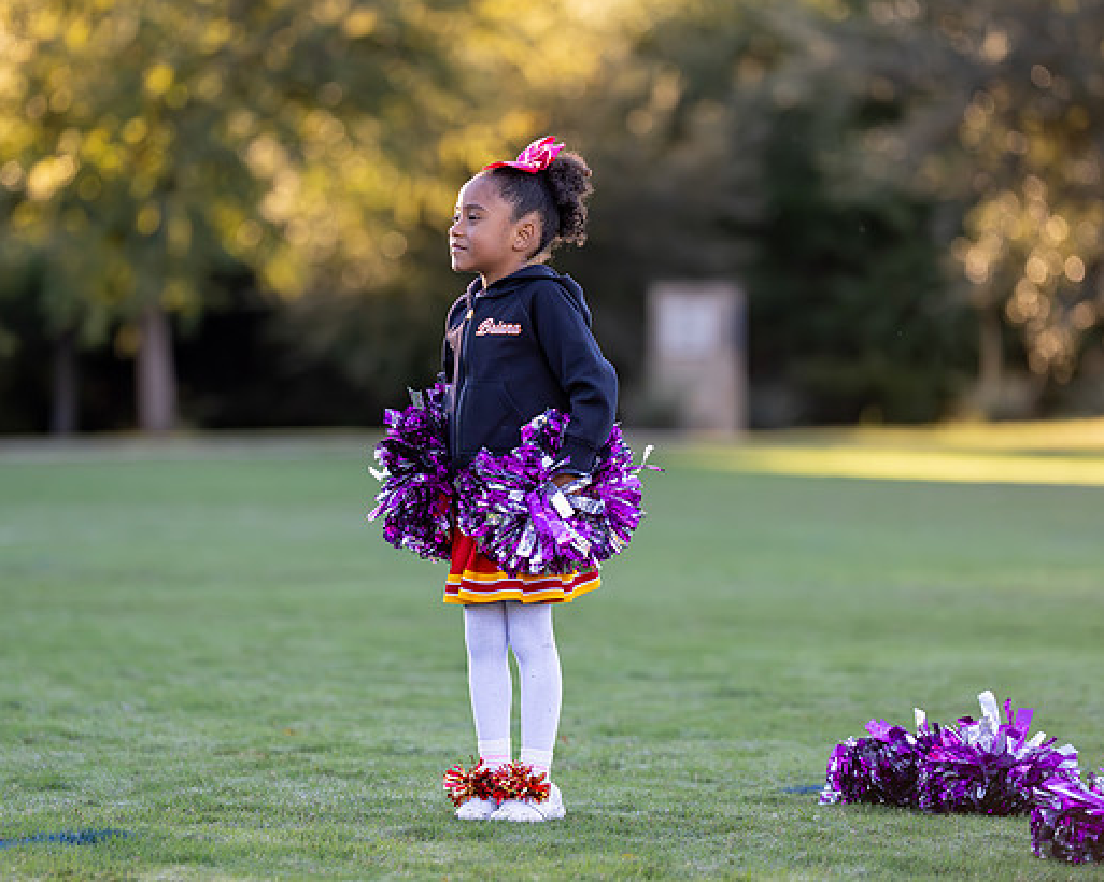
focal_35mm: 201
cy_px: 453
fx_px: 6565
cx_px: 509
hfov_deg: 9.6
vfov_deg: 7.7
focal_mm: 154
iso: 1600
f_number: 2.8
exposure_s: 1/3200
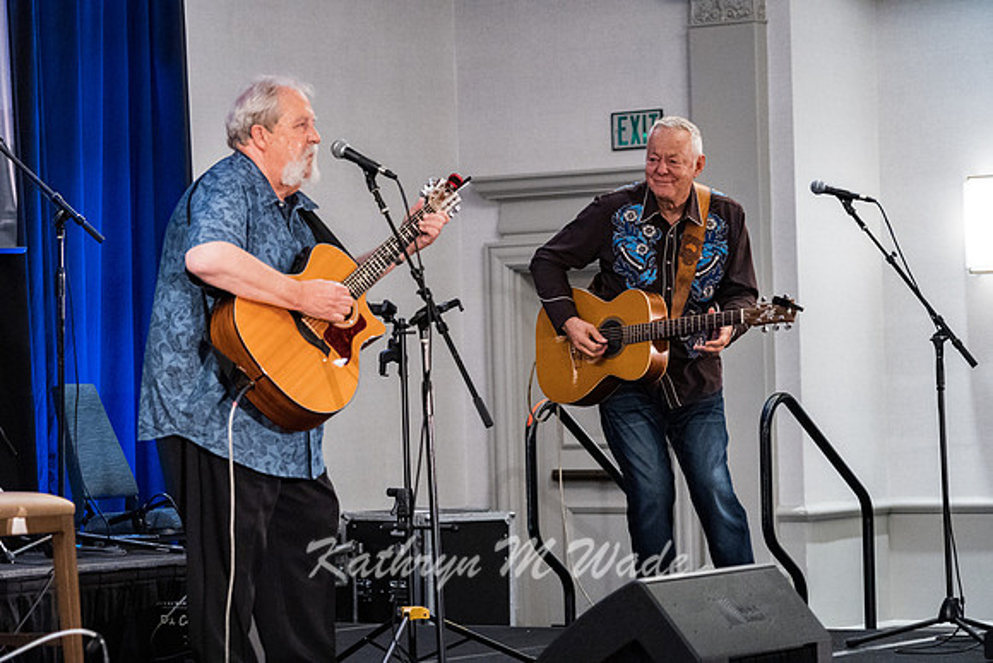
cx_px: 496
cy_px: 332
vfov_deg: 10.6
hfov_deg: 15.8
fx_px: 3587
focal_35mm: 130
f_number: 6.3
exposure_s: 1/250
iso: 12800
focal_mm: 130
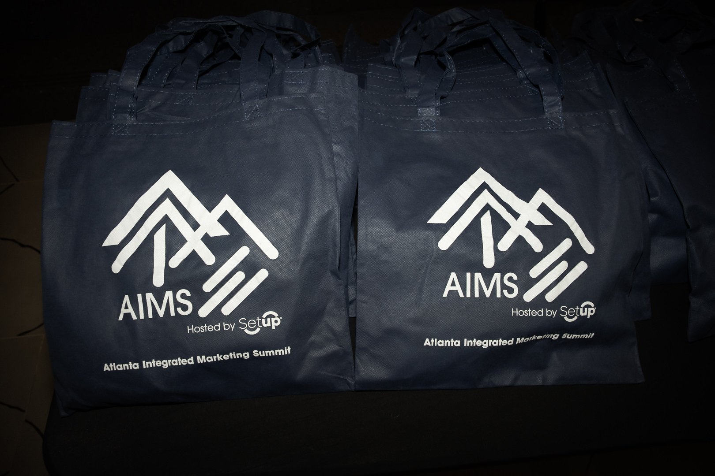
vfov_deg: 53.1
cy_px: 238
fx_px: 477
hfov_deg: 73.7
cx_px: 358
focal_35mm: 24
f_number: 5.6
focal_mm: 24
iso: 800
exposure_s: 1/80
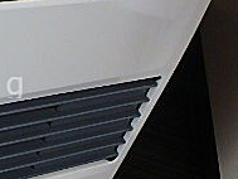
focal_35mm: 71
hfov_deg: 24.5
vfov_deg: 20.7
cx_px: -57
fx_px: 488
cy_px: 83
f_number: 3.5
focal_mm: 3.7
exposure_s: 1/30
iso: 320
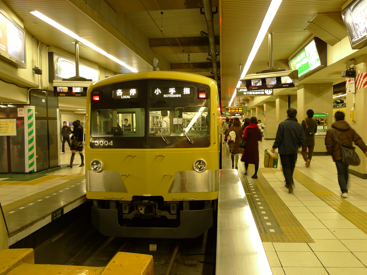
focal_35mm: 31
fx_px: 329
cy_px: 138
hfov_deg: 58.4
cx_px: 184
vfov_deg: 45.4
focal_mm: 5.1
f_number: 2
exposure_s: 1/13
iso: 100
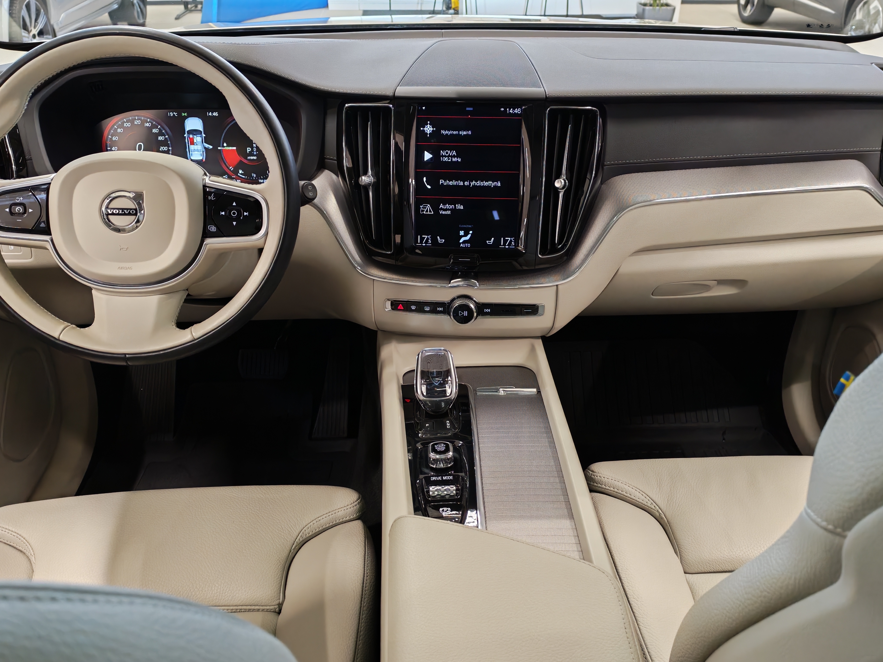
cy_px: 331
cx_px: 442
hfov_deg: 56.8
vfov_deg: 44.2
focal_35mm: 32
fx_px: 816
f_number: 1.9
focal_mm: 6.12
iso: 1250
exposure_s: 1/50
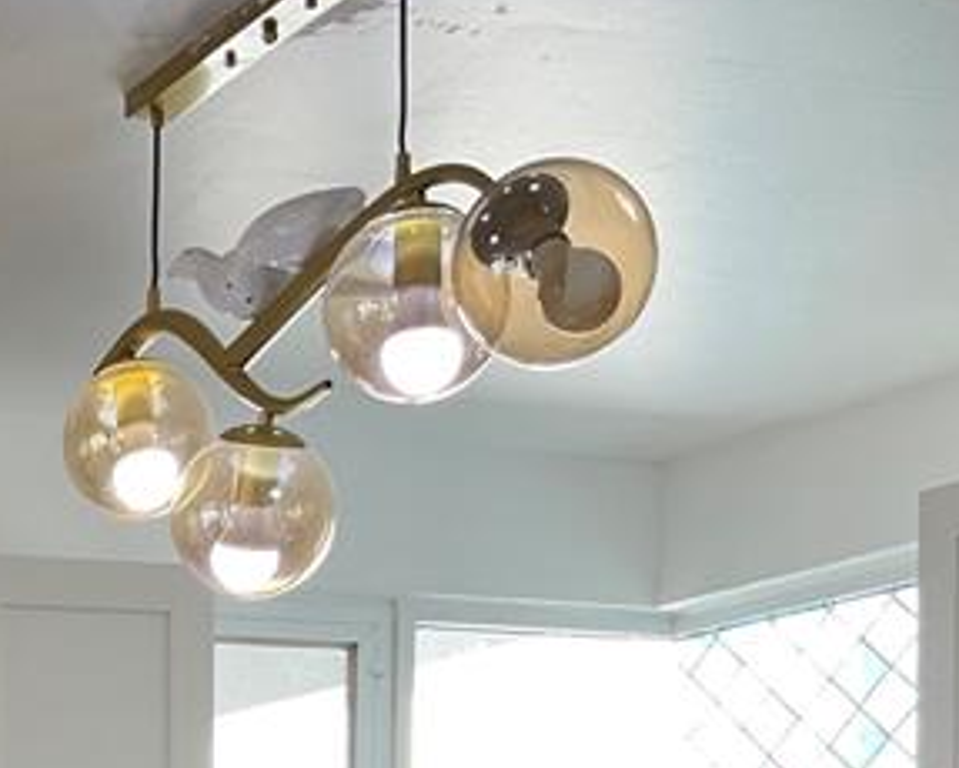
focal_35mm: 101
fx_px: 2869
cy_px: 1182
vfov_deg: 14.2
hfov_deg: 18.1
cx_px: -150
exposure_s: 1/120
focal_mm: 3
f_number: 1.8
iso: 50
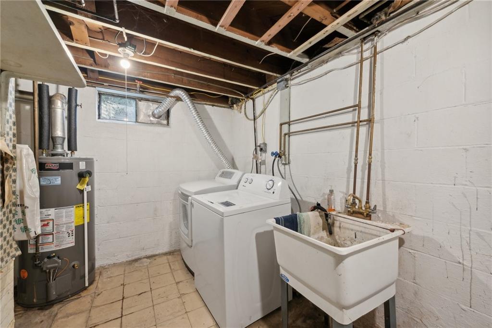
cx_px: 246
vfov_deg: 81.2
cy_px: 164
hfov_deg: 104.2
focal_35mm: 14
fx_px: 191
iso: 80
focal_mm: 14
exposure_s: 1/2.5
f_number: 11
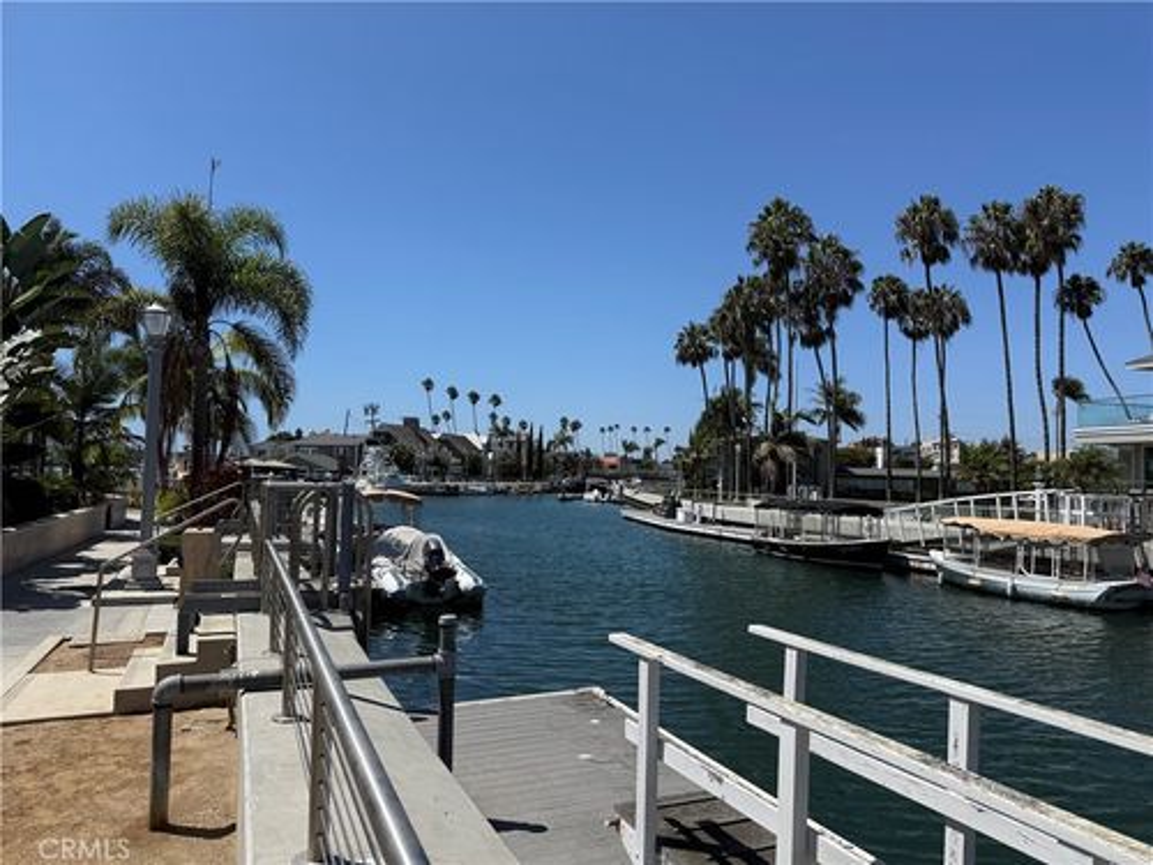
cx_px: 576
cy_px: 432
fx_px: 799
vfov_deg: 56.8
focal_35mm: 24
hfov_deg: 71.6
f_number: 1.78
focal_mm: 6.76
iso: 80
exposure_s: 1/7353
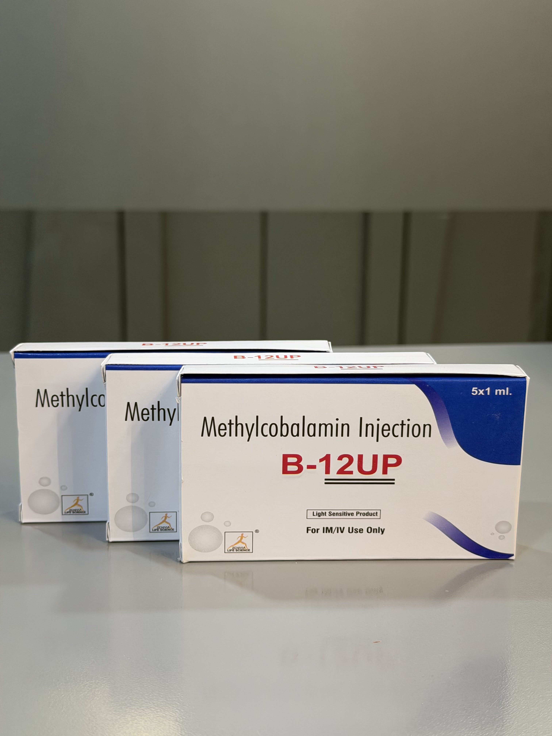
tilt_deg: -12.8
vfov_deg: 39.7
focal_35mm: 48
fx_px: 1021
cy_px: 368
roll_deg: -0.6
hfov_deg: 30.3
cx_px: 276
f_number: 1.78
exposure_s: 1/50
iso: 64
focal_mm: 6.76
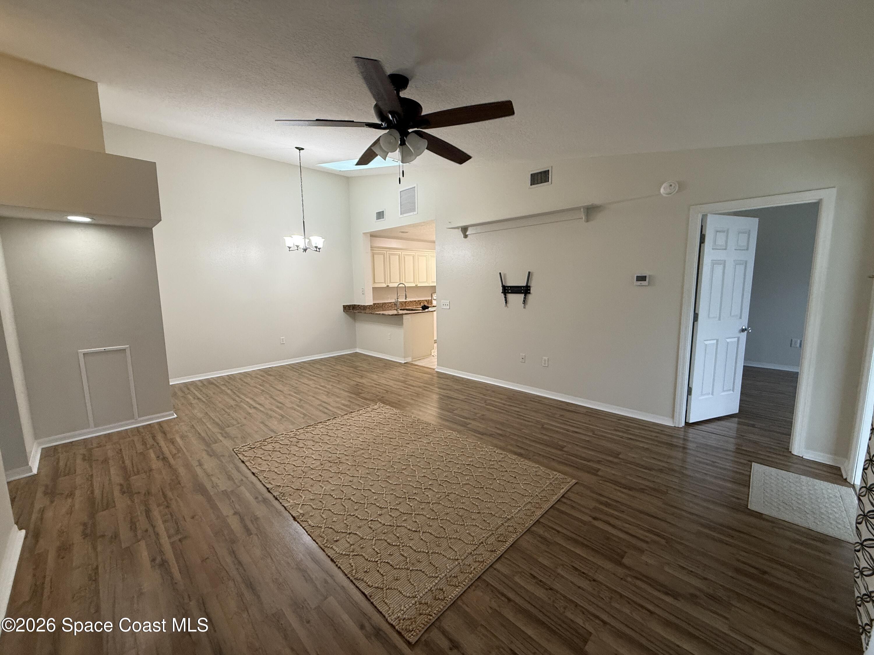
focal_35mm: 14
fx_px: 353
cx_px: 437
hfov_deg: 102.1
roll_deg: +1.4
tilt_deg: -7.3
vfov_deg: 85.7
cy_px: 328
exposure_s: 1/60
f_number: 2.2
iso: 200
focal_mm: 2.22
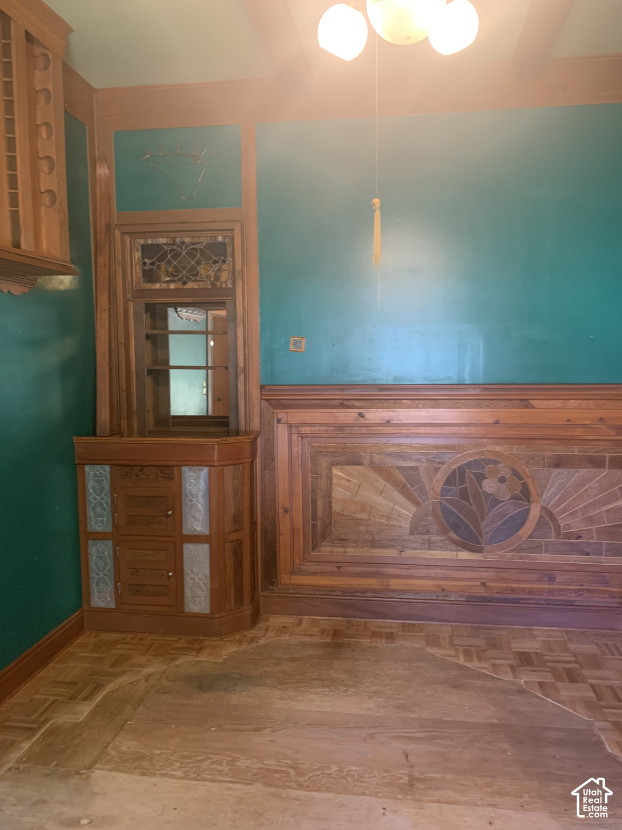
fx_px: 623
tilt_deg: -5.9
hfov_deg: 53.1
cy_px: 415
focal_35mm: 26
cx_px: 311
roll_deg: +0.6
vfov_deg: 67.3
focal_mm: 4.25
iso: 400
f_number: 1.8
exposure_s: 1/44
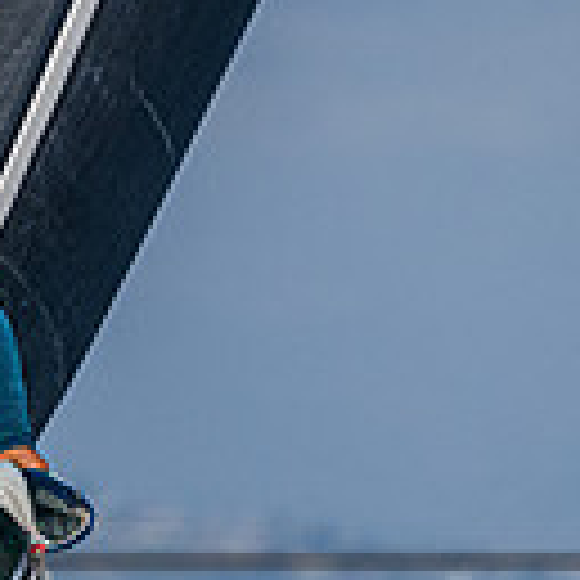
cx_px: -373
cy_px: 796
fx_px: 27316
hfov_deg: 1.2
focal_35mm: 1441
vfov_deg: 1.2
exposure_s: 1/6400
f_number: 6.3
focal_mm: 290
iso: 400
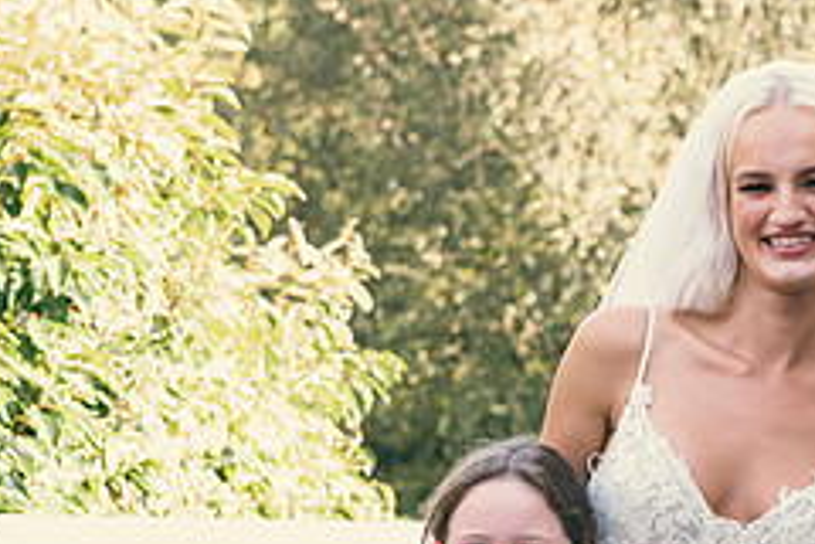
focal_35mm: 169
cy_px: 464
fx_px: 3826
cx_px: 795
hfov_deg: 12.0
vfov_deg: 8.1
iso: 320
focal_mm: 70
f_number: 6.3
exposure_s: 1/160
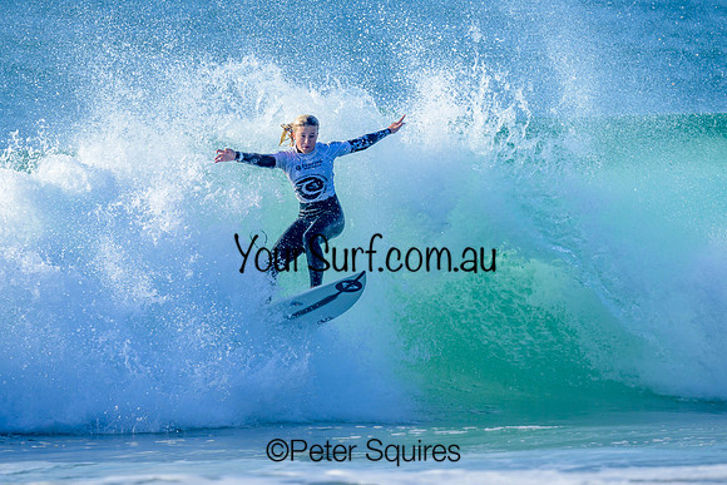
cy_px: 185
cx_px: 310
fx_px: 22181
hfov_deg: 1.9
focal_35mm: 1098
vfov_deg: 1.3
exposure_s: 1/2000
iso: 360
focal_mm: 800
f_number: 6.3
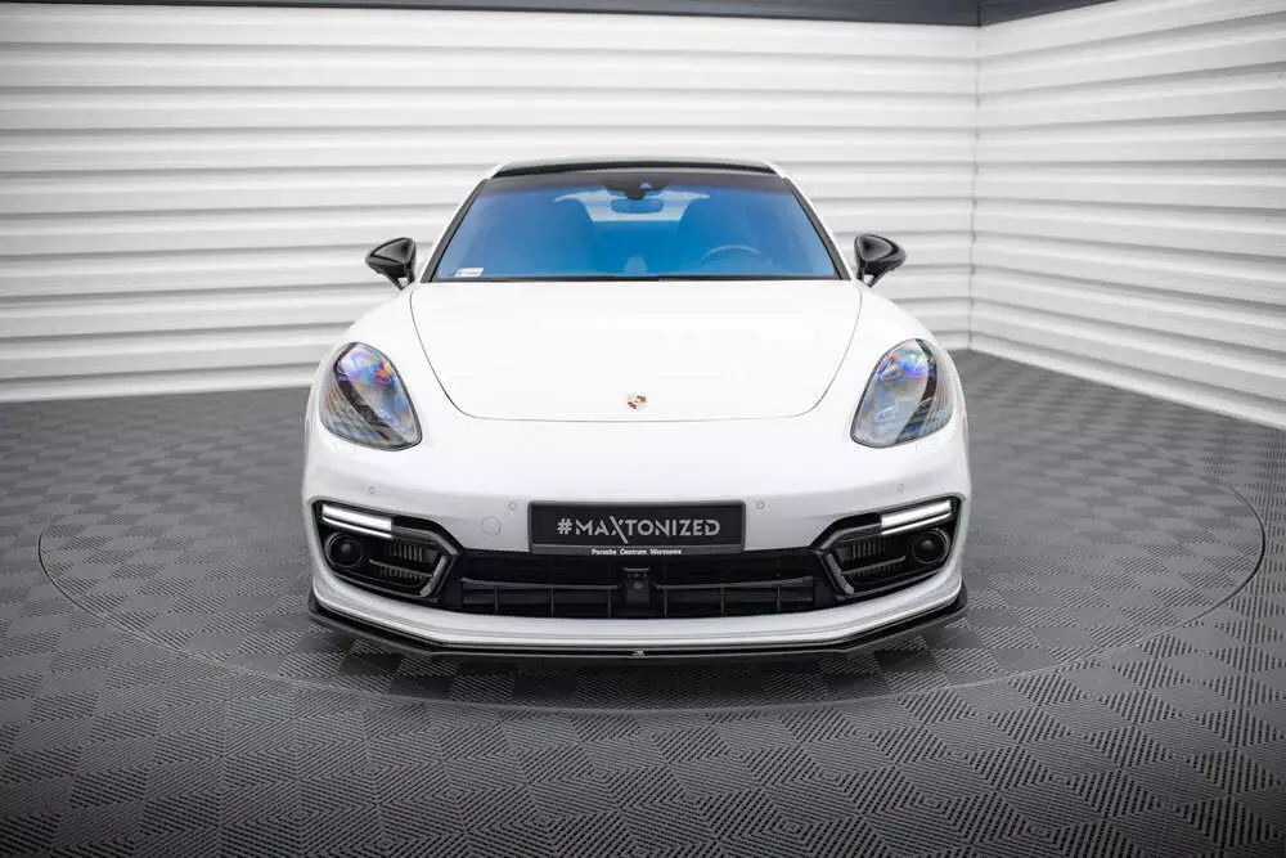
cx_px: 643
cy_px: 429
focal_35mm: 35
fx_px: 1250
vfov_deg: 37.9
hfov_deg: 54.4
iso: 500
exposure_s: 1/200
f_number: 2.5
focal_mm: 35
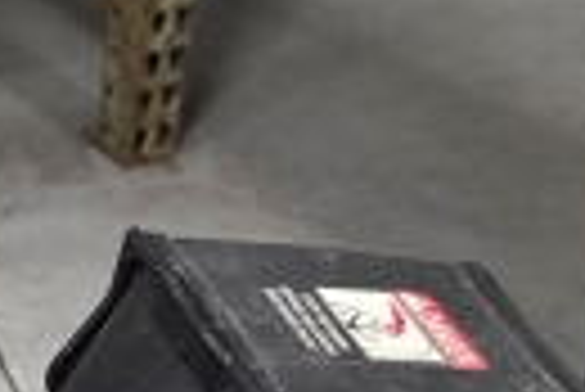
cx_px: -212
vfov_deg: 9.5
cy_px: 586
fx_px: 2294
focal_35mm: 141
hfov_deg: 13.9
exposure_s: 1/120
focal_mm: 6.3
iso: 800
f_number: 1.7
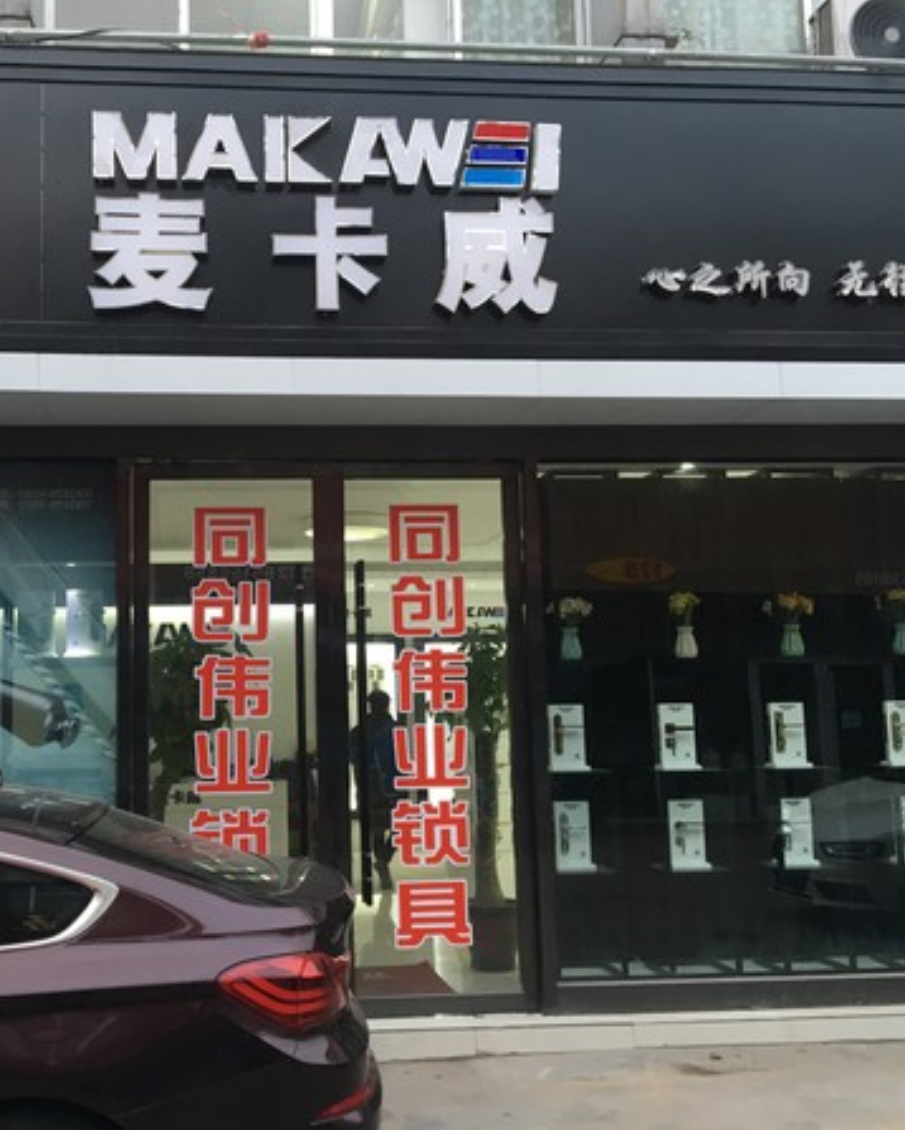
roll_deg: +1.3
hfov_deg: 38.7
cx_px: 293
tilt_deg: +7.9
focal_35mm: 38
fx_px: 1271
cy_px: 566
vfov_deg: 47.9
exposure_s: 1/33
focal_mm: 4.15
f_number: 2.2
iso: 64
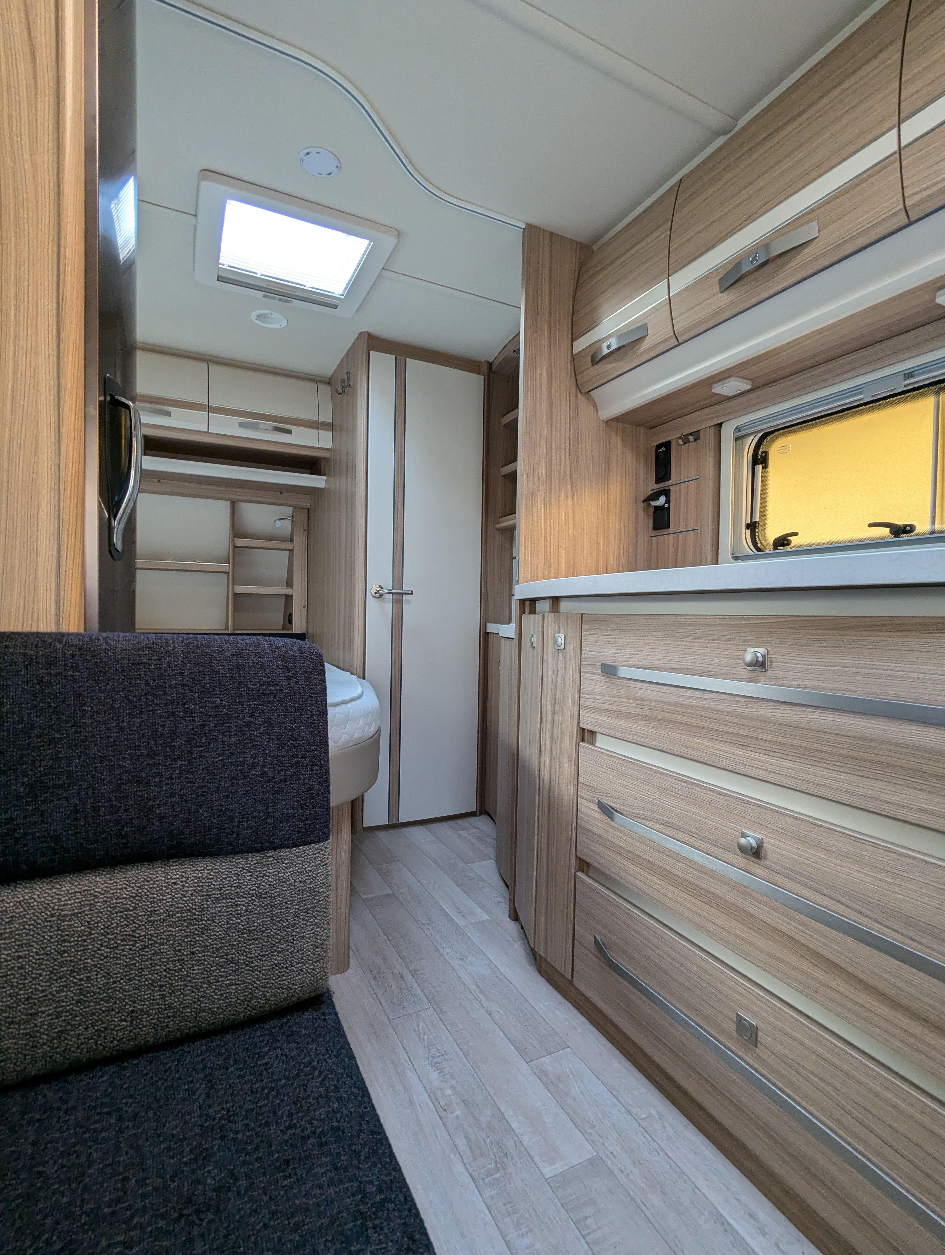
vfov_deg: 94.4
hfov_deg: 78.2
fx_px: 581
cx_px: 472
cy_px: 628
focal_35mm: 16
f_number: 2.2
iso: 179
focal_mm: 2.35
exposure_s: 1/23.8
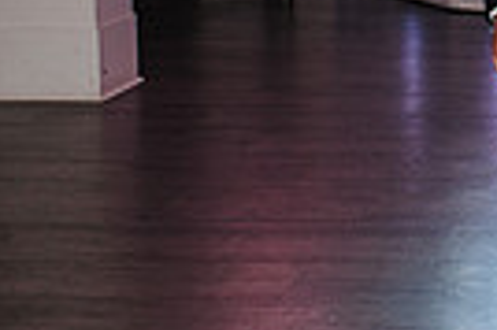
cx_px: 889
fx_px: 2248
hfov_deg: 11.7
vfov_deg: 8.3
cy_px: -83
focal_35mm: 163
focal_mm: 35
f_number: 2.8
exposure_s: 1/200
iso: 1000
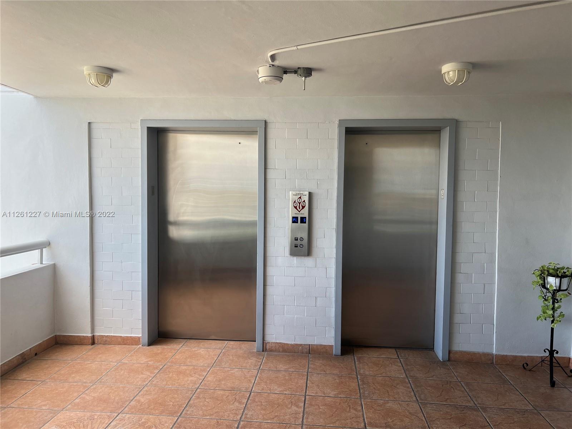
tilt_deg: -4.2
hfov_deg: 67.3
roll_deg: -0.9
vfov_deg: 53.1
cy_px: 214
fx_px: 430
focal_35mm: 26
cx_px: 286
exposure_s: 1/452
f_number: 1.5
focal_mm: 5.7
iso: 50
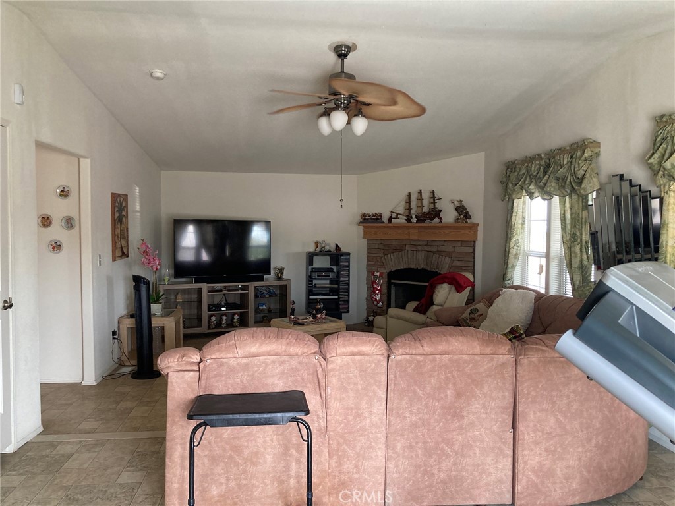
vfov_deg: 49.7
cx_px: 338
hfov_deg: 63.4
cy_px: 253
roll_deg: -0.7
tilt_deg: +0.4
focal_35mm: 28
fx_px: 546
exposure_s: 1/60
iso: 125
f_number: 1.8
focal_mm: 3.99
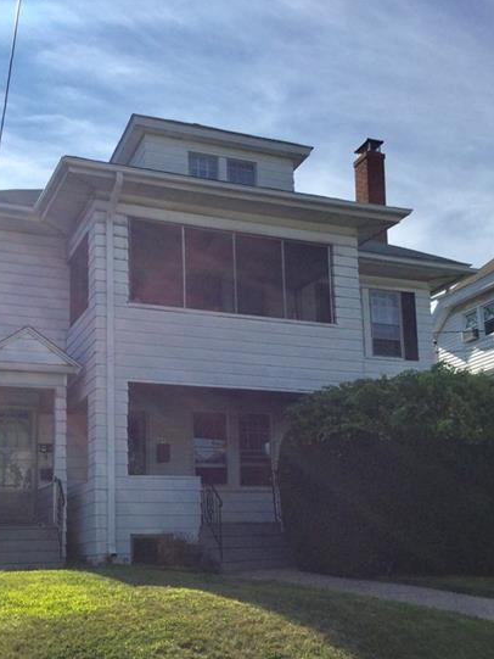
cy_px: 406
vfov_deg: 42.7
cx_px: 223
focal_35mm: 44
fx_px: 837
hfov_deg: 32.9
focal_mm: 3.3
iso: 25
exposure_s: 1/2331
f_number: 2.4
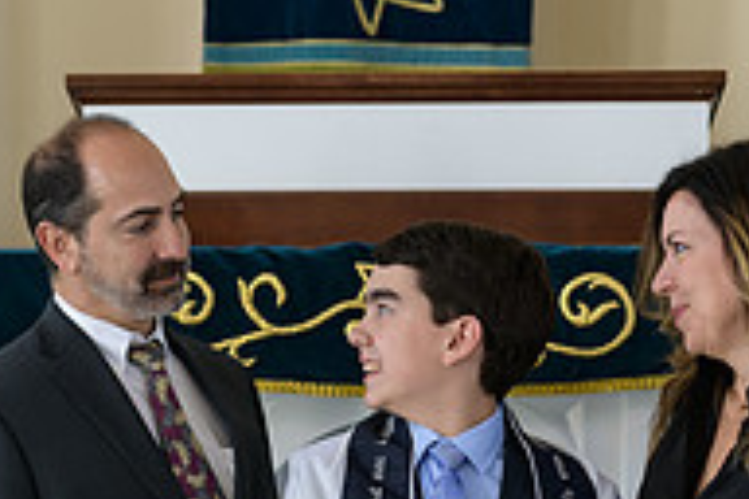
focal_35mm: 175
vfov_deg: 7.8
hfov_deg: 11.7
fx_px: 3641
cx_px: 449
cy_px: 470
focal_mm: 58
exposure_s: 1/125
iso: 400
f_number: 3.2
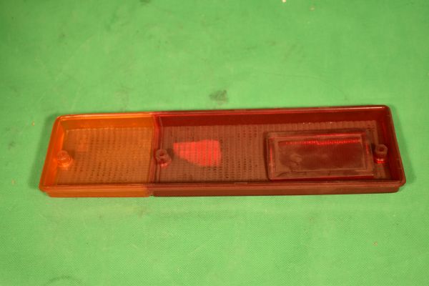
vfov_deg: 23.8
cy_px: 143
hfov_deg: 35.1
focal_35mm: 57
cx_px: 214
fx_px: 679
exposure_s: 1/60
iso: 160
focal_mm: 38
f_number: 4.8
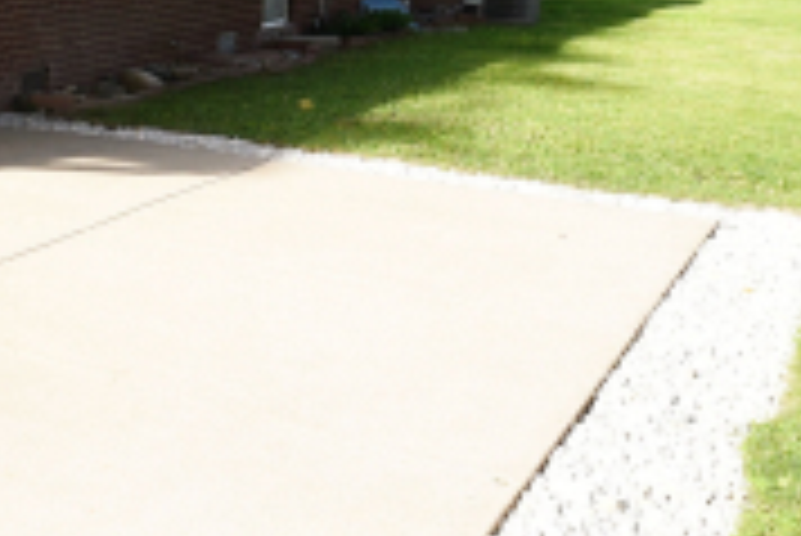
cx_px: -529
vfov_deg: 22.3
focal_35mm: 59
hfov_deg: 23.4
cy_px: 27
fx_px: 1314
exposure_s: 1/2500
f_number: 2.8
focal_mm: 14
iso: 400
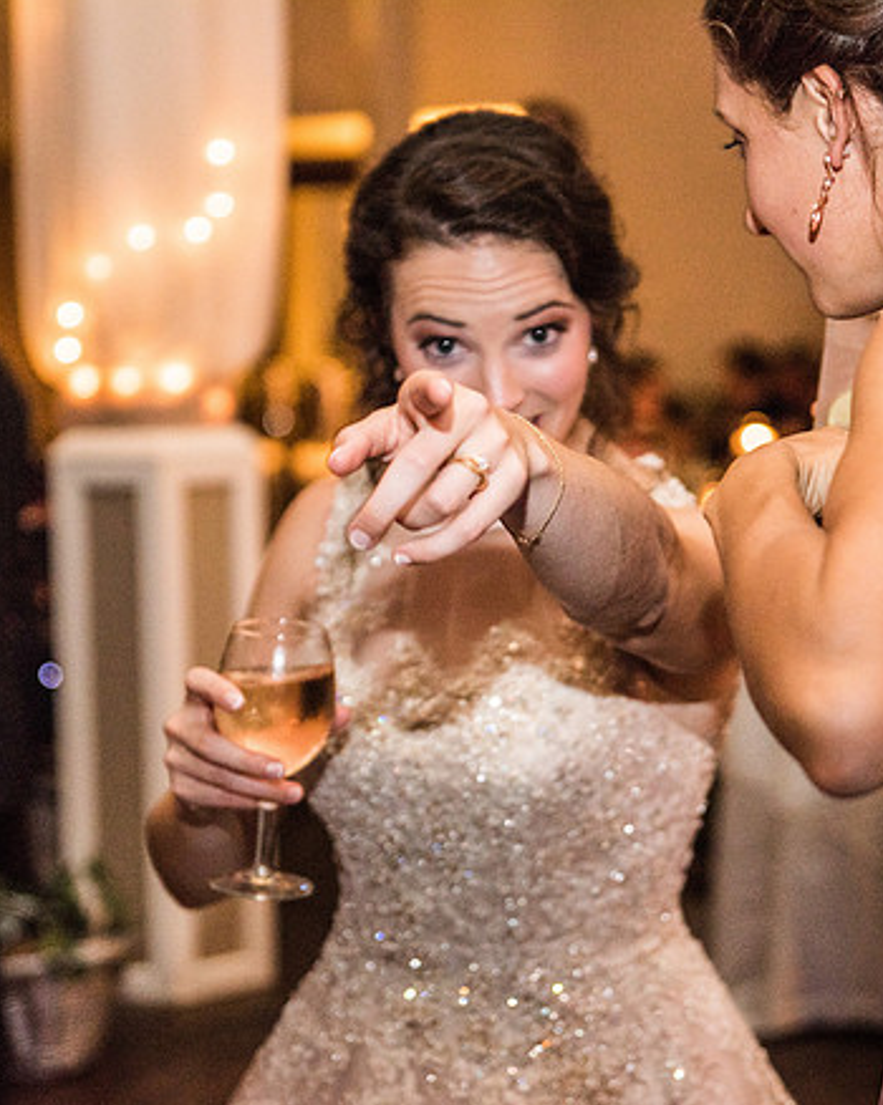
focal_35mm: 81
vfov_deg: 23.6
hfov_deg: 18.9
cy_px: 563
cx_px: 446
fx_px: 2648
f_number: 2.8
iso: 1000
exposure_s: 1/200
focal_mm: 56
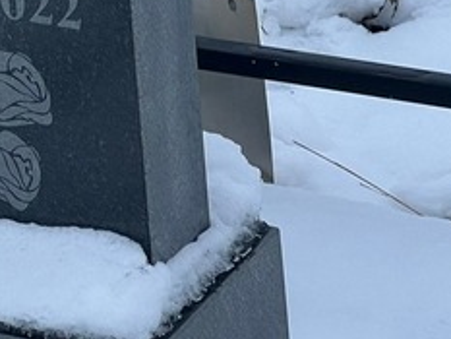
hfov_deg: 7.4
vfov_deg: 5.6
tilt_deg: -22.6
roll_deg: +7.6
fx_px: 3441
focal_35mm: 264
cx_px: -263
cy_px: -37
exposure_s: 1/137
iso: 32
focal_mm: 9
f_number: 2.8
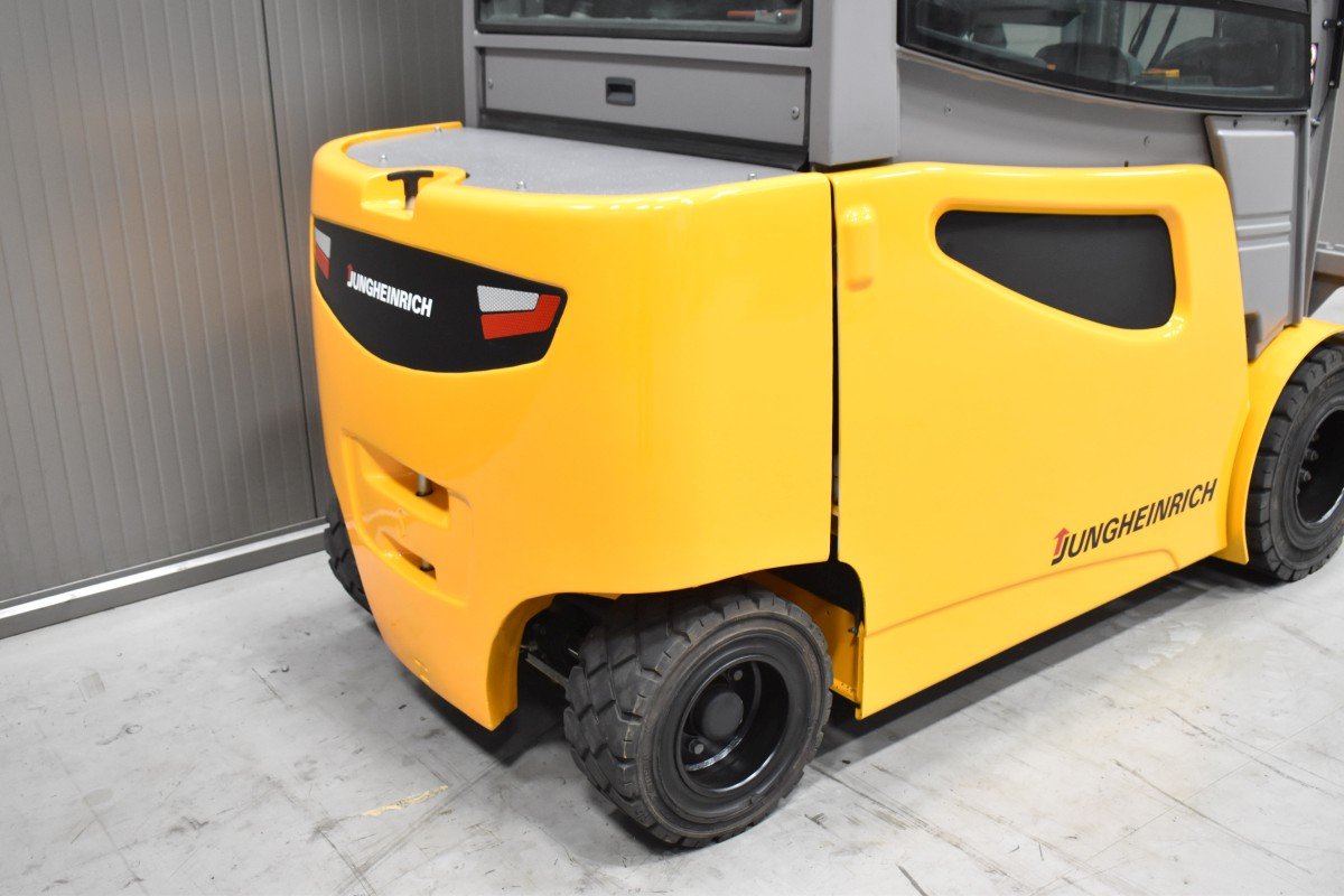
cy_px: 448
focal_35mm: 36
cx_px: 672
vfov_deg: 36.9
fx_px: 1344
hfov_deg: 53.1
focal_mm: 24
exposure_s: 1/40
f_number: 4.5
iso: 1600
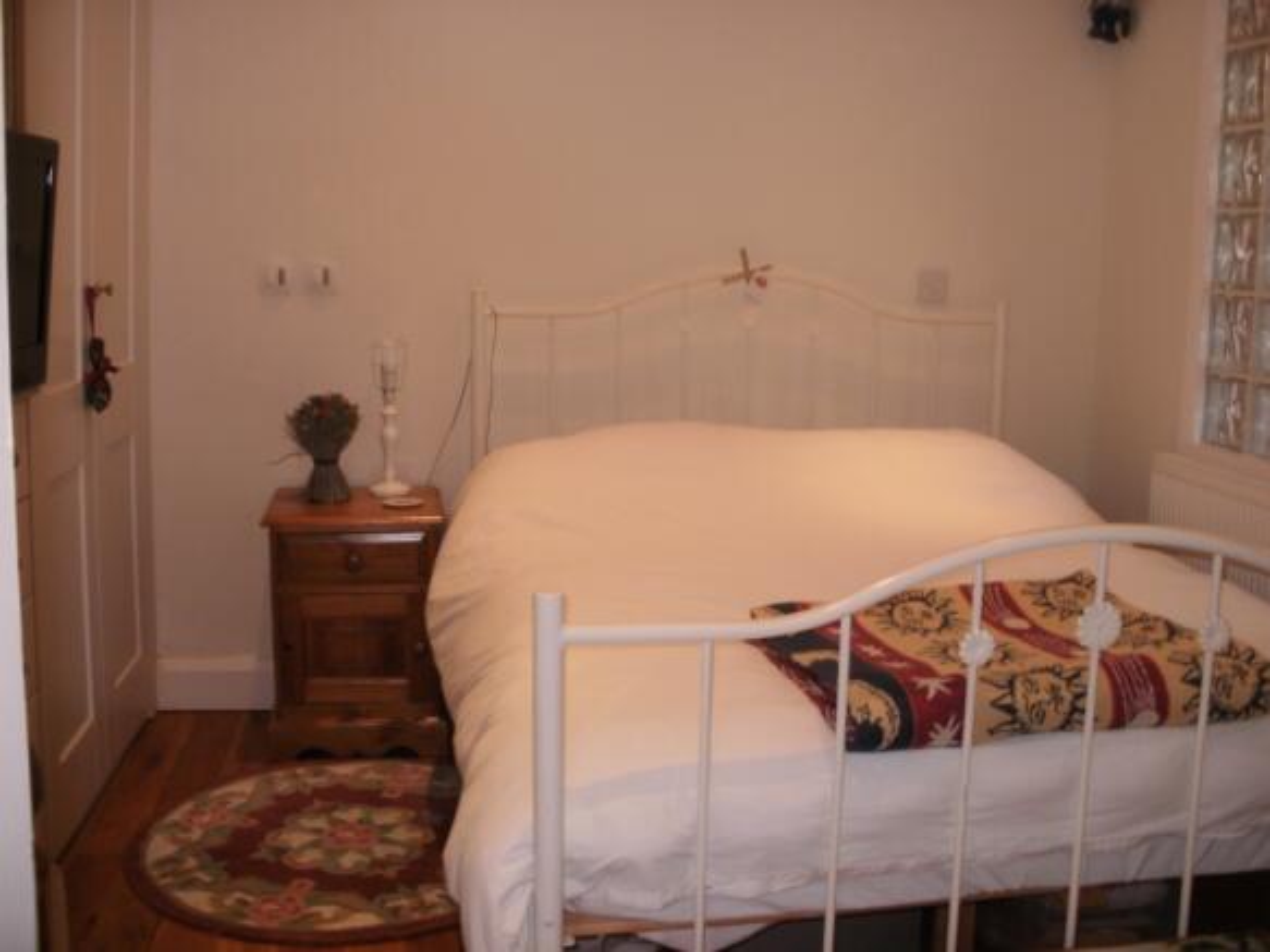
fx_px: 1321
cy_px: 476
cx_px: 635
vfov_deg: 39.6
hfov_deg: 51.4
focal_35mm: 36
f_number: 3.5
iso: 125
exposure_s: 1/30
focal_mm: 6.3
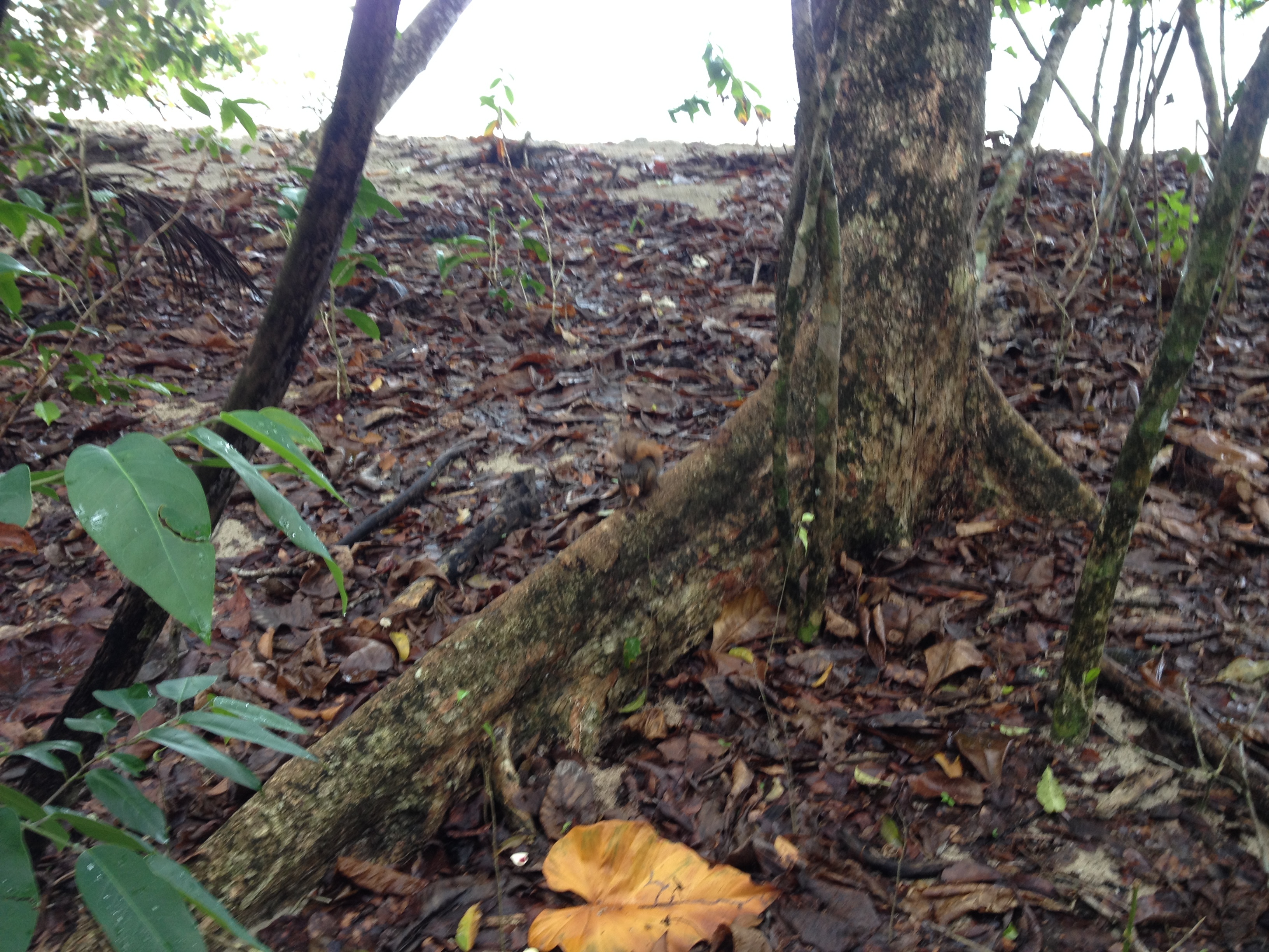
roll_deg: +0.1
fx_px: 1283
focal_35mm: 35
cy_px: 476
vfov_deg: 40.7
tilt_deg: -25.3
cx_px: 634
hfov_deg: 52.6
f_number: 2.4
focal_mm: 4.28
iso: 50
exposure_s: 1/24
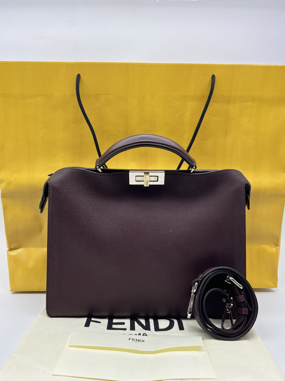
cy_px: 198
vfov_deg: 65.3
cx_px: 144
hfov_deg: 51.4
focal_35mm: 27
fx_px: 296
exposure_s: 1/129
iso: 32
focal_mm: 5.7
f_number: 1.5
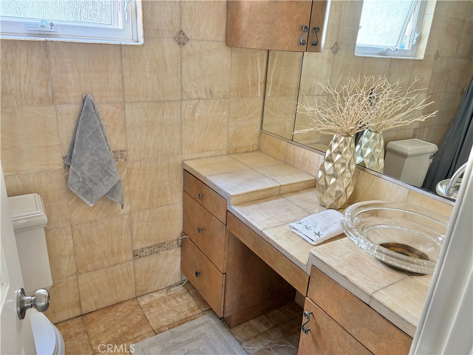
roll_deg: -3.4
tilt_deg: -21.0
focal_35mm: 26
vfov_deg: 53.1
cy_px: 178
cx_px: 236
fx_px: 355
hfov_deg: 67.3
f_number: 1.6
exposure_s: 1/60
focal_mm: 5.96
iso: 125
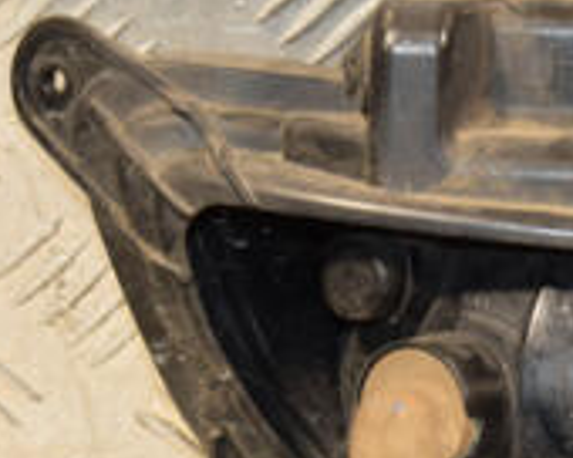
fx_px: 4392
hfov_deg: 7.4
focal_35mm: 259
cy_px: 283
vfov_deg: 6.0
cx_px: 617
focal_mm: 52
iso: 800
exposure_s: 1/125
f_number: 5
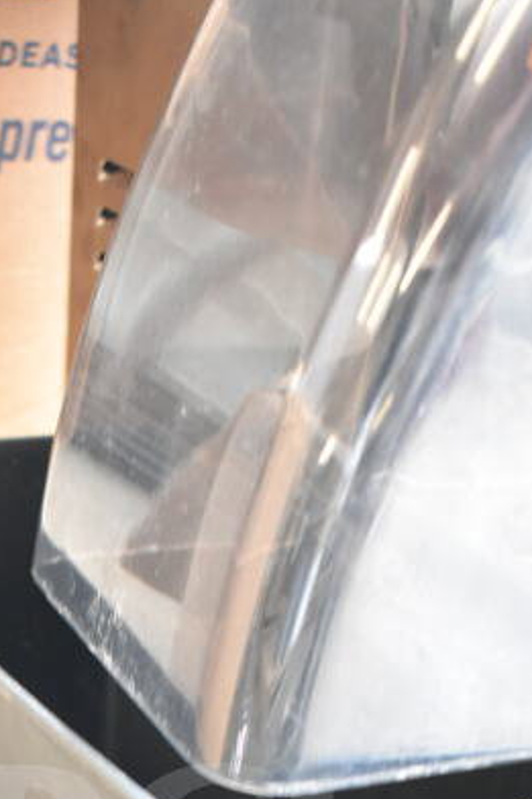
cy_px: 925
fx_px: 1398
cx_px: 157
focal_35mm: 63
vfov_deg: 28.3
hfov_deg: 21.4
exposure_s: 1/30
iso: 2000
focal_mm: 18
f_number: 3.5
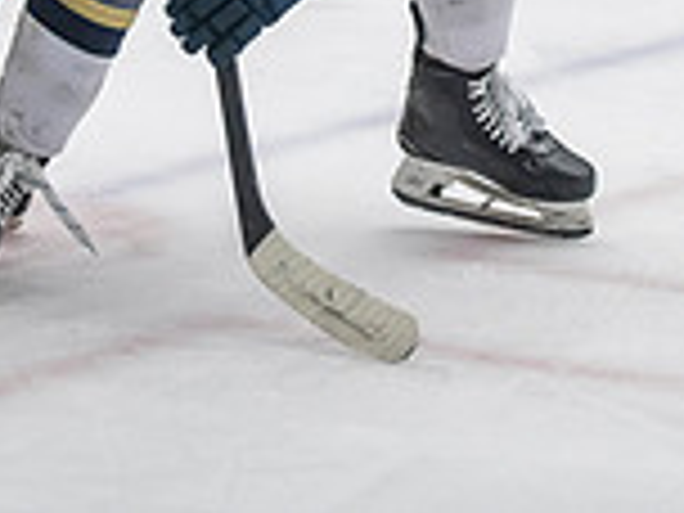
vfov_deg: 4.7
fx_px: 6224
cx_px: 292
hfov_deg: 6.3
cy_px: -353
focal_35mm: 315
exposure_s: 1/640
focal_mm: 86
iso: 2000
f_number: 3.2
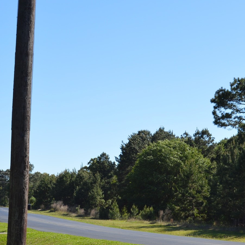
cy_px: 134
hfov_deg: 20.1
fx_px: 689
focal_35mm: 86
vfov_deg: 20.2
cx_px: 161
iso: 100
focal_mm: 28
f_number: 8
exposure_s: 1/250
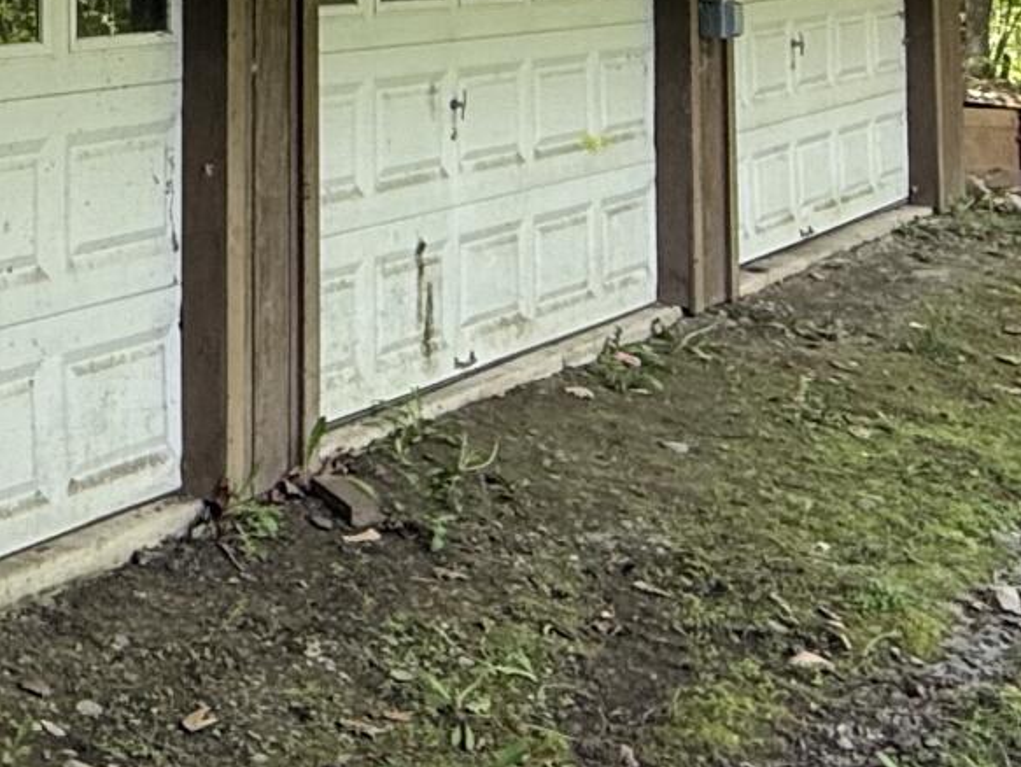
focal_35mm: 72
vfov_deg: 18.7
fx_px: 2125
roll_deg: -1.0
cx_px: -289
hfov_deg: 23.9
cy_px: -284
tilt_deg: +2.3
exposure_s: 1/99
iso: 64
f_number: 2.2
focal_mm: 2.22
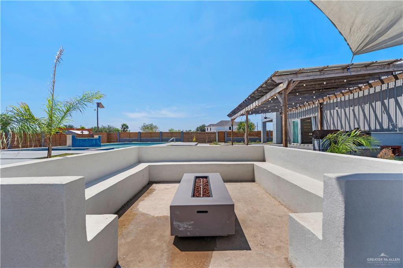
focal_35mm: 14
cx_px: 202
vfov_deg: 81.2
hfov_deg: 104.3
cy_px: 134
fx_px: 157
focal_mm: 14
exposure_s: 1/1600
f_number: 5
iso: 100
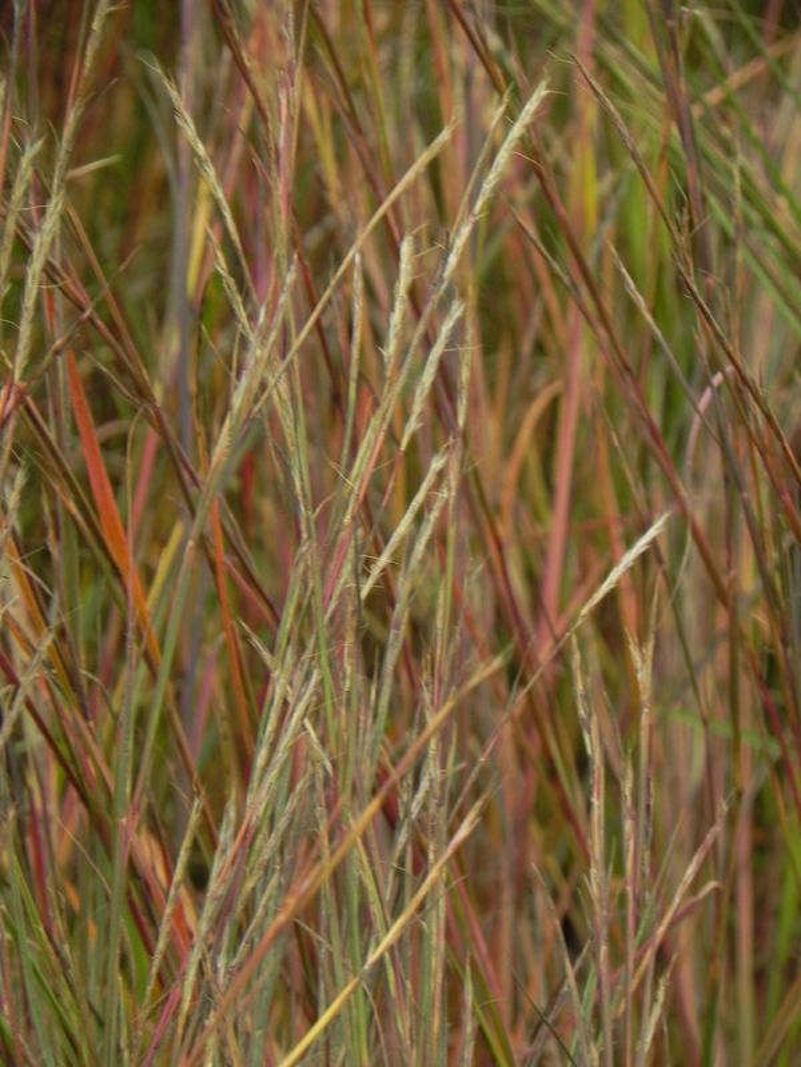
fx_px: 8978
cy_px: 534
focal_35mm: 291
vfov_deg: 6.8
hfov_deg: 5.1
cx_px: 400
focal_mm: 51.8
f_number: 5
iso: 160
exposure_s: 1/30
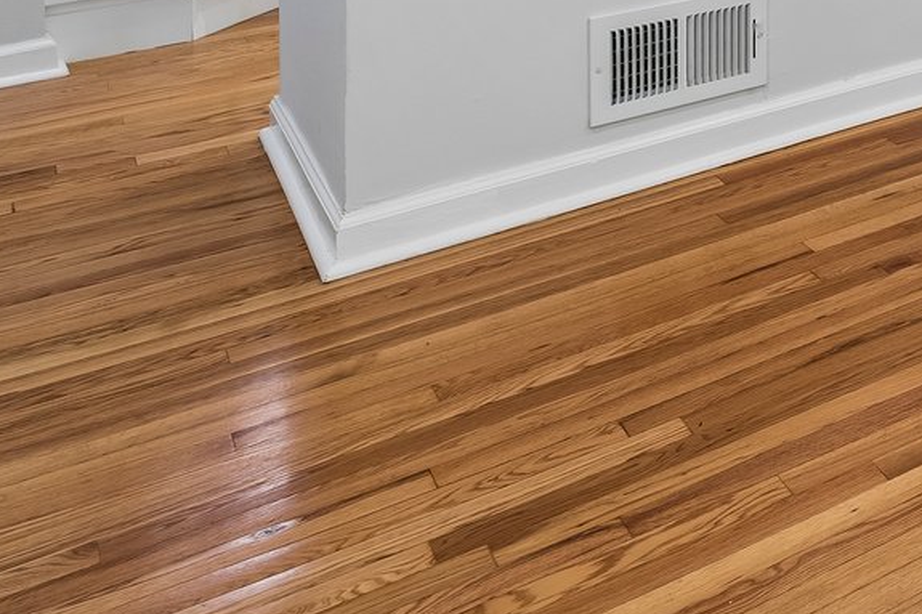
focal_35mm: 57
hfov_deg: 23.4
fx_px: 1459
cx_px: 1552
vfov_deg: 19.8
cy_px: -365
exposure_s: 1/25
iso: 250
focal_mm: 16
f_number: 6.3
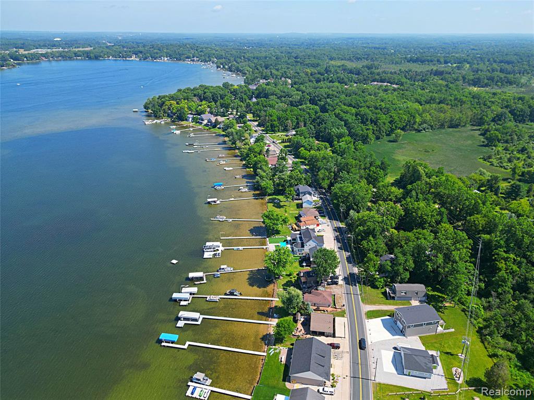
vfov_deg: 56.8
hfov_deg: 71.6
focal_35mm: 24
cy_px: 200
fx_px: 370
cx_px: 267
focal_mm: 6.7
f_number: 1.7
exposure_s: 1/2000
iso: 150
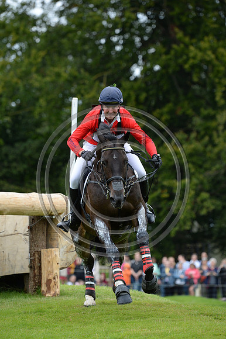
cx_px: 113
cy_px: 170
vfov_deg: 6.9
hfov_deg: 4.6
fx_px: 2828
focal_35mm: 300
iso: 1000
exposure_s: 1/1000
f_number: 6.3
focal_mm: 300
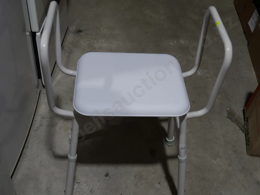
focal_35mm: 46
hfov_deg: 41.2
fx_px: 346
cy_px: 98
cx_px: 130
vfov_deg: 31.5
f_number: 5.1
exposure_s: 1/125
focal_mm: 23
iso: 200
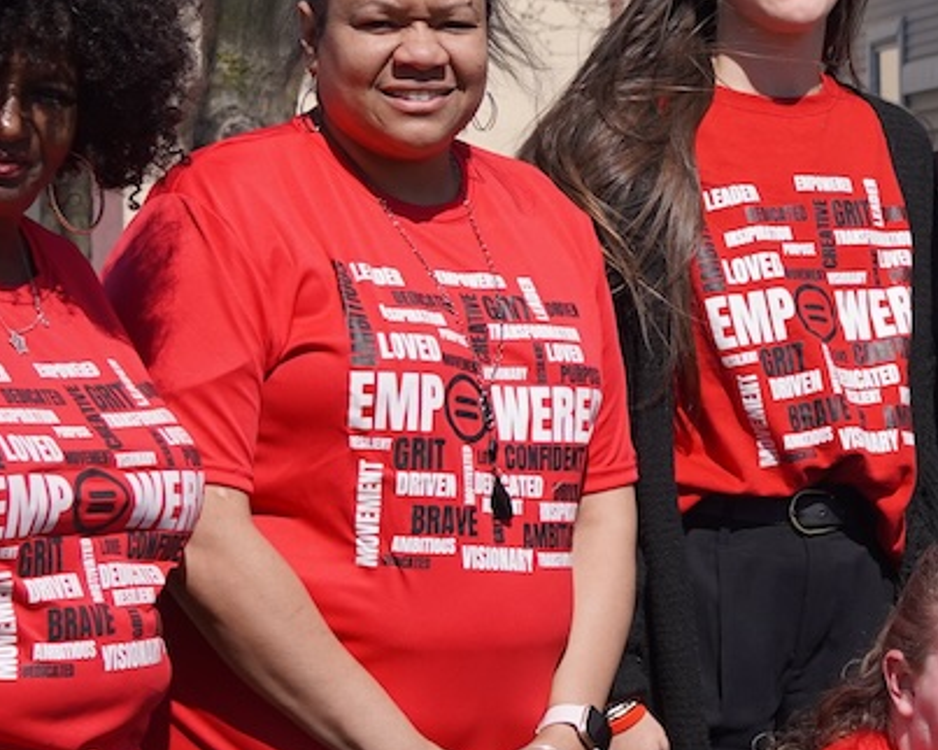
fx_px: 4523
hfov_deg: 11.2
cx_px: 1576
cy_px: 302
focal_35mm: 163
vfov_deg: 9.5
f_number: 5.6
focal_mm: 35
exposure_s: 1/800
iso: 100
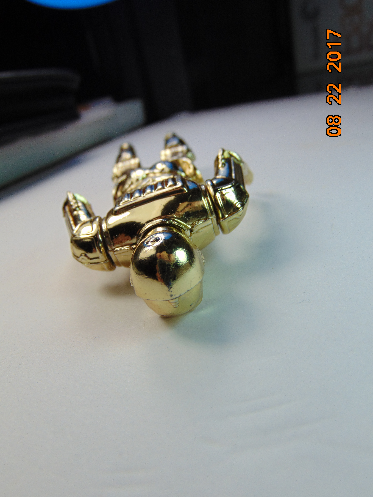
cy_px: 248
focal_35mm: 30
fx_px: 431
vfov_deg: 60.0
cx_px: 186
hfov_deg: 46.8
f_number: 3.1
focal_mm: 5.4
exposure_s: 1/640
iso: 80
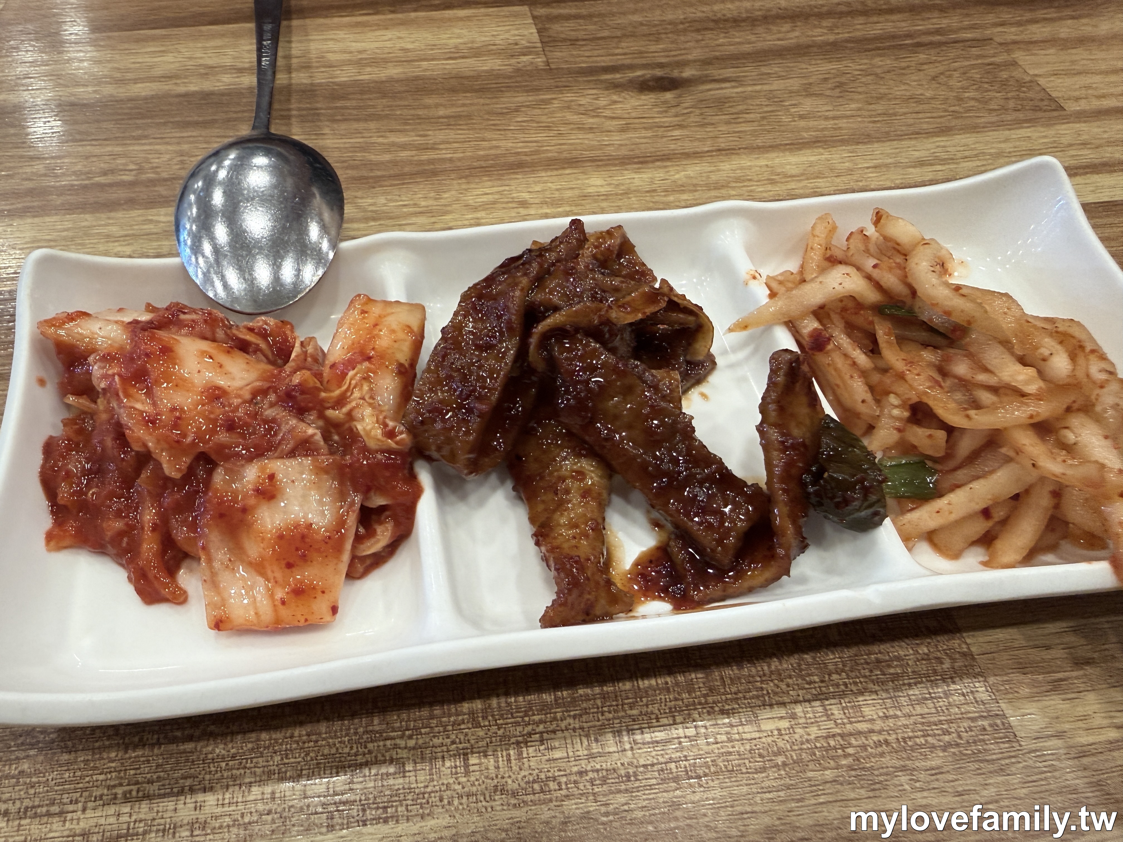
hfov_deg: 69.4
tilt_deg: -51.3
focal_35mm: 25
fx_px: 811
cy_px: 421
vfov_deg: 54.9
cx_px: 562
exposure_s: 1/60
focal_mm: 2.22
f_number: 2.2
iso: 160
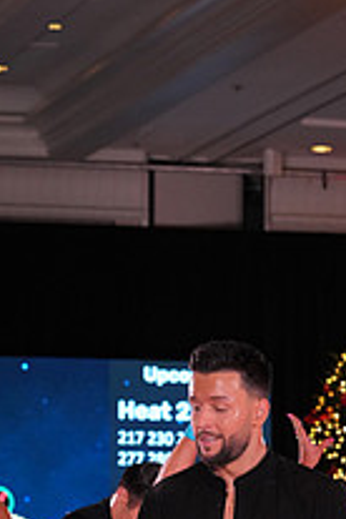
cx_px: -21
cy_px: 639
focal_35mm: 210
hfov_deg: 6.5
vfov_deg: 9.6
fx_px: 3027
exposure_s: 1/200
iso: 2000
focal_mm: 75
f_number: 5
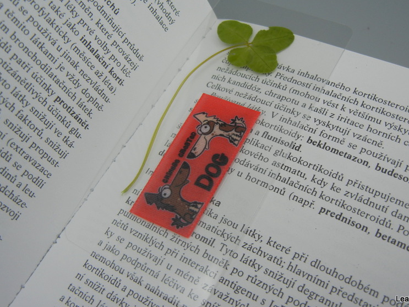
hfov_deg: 44.8
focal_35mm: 42
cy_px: 147
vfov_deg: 34.3
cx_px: 211
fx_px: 496
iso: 160
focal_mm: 7.1
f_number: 3.7
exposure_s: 1/590
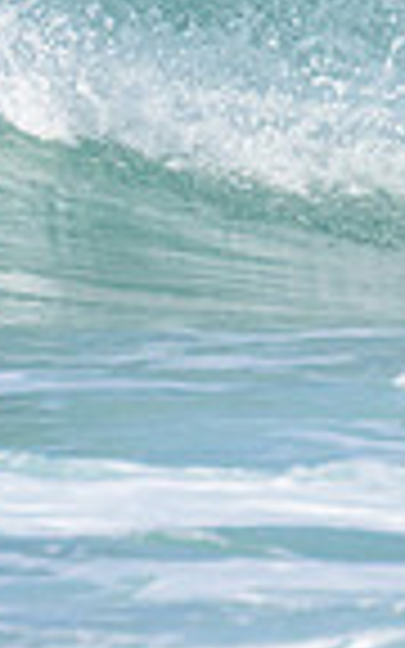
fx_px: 70164
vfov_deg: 0.5
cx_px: -667
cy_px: -300
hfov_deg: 0.3
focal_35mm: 3973
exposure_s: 1/2000
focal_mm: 800
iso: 1250
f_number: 11
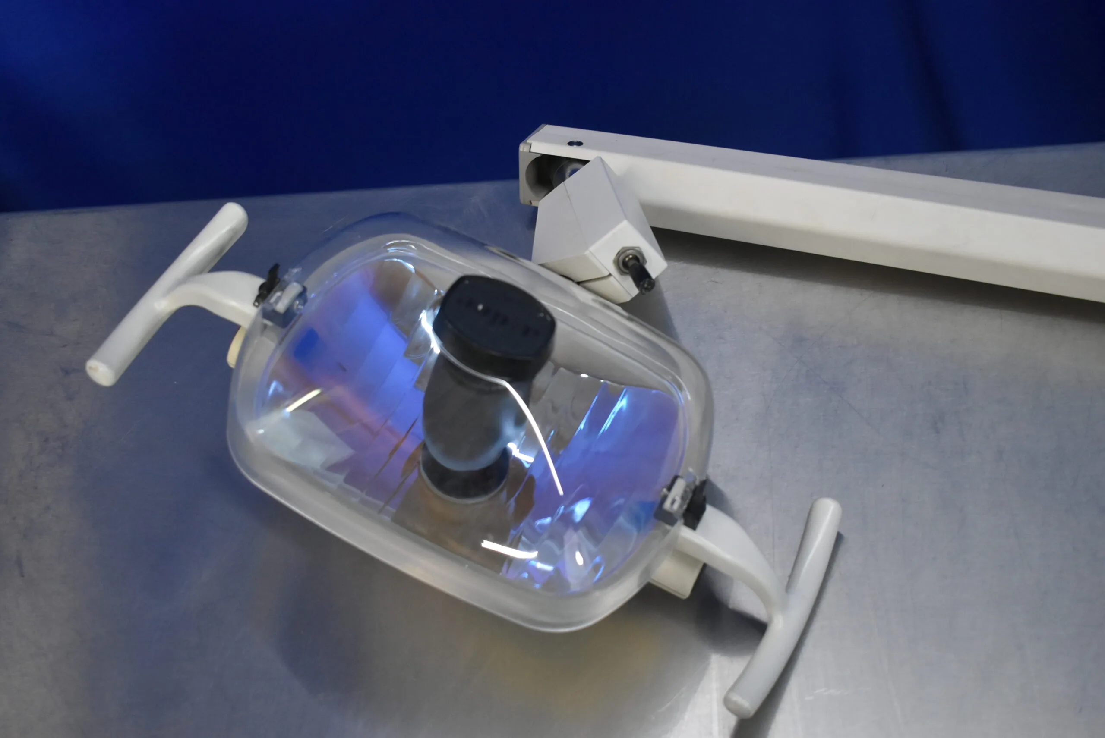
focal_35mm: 51
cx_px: 552
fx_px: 1567
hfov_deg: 38.9
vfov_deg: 26.5
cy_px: 369
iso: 2000
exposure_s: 1/125
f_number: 4.5
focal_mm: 34
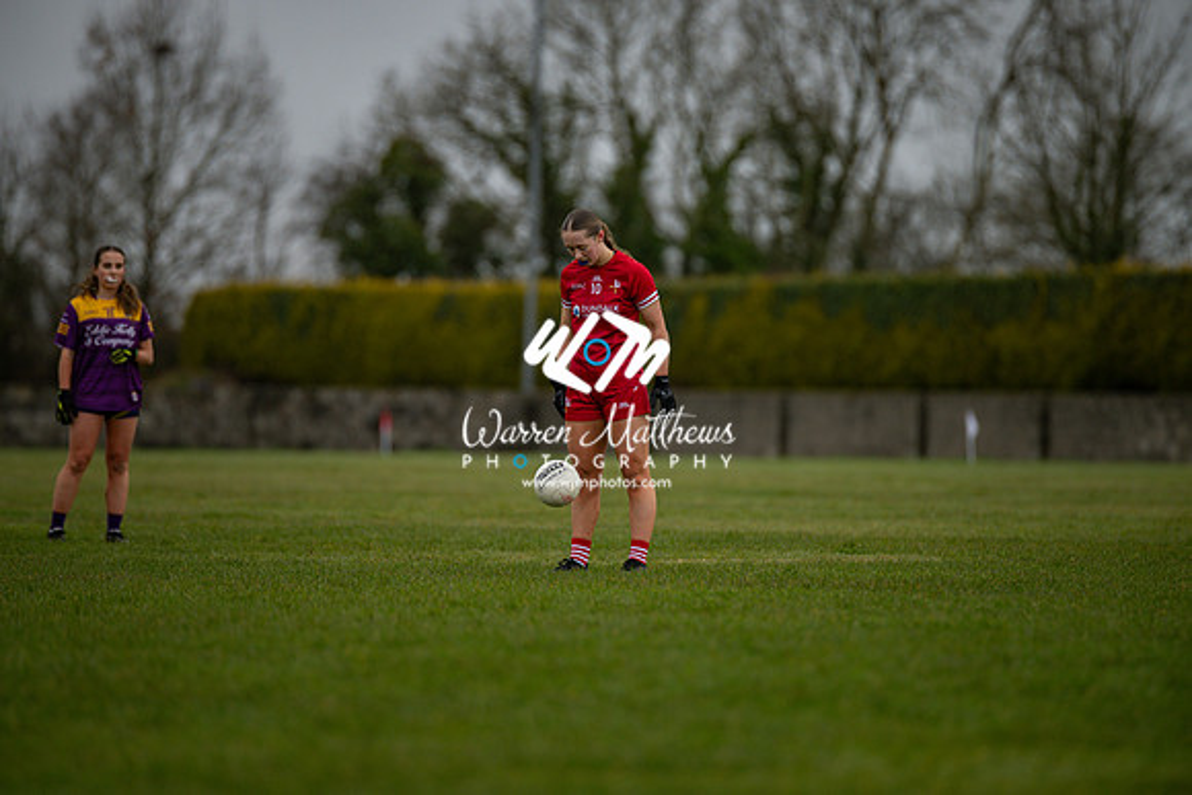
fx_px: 9935
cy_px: 398
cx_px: 596
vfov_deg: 4.6
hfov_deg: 6.9
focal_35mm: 300
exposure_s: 1/1000
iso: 450
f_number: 2.8
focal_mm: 300
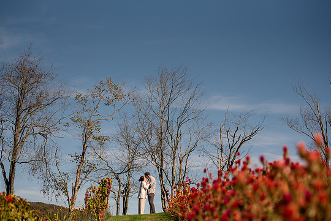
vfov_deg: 18.0
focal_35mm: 76
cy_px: 109
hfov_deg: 26.6
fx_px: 699
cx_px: 161
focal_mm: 70
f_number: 3.2
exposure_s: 1/4000
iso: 100
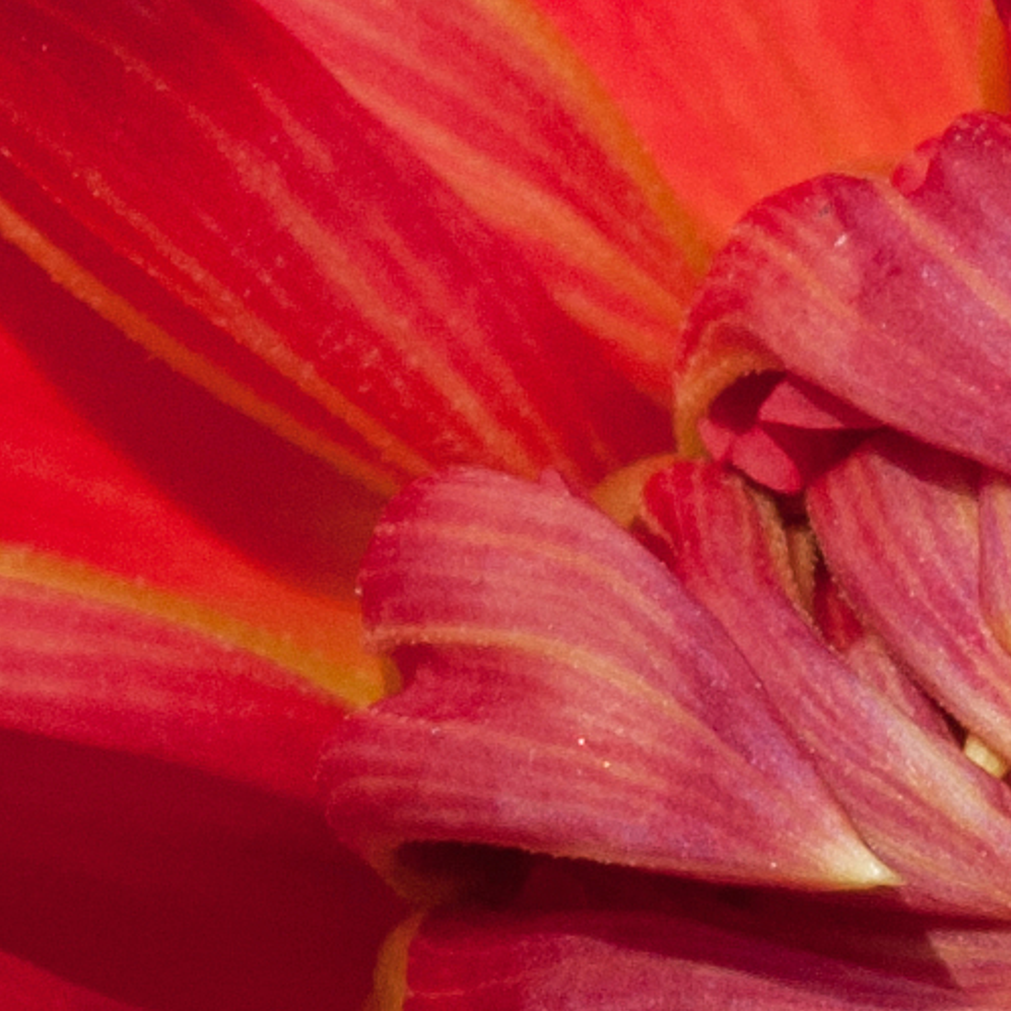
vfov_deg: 3.2
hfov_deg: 3.2
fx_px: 18108
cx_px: 1309
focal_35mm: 548
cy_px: 1033
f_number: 14
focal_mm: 50
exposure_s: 1/200
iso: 200
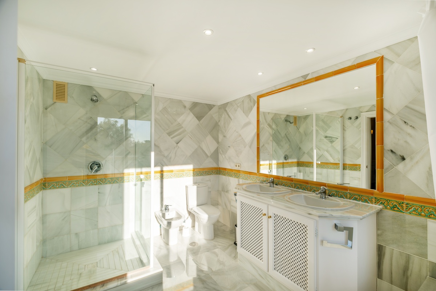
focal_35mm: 15
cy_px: 146
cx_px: 218
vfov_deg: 77.3
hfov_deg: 100.4
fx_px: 182
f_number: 4
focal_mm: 10
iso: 250
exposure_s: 1/1000
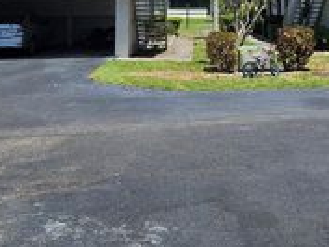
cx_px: 273
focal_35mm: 65
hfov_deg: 29.0
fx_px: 618
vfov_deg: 21.1
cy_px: -47
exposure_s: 1/1681
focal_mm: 5.4
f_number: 1.8
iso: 25
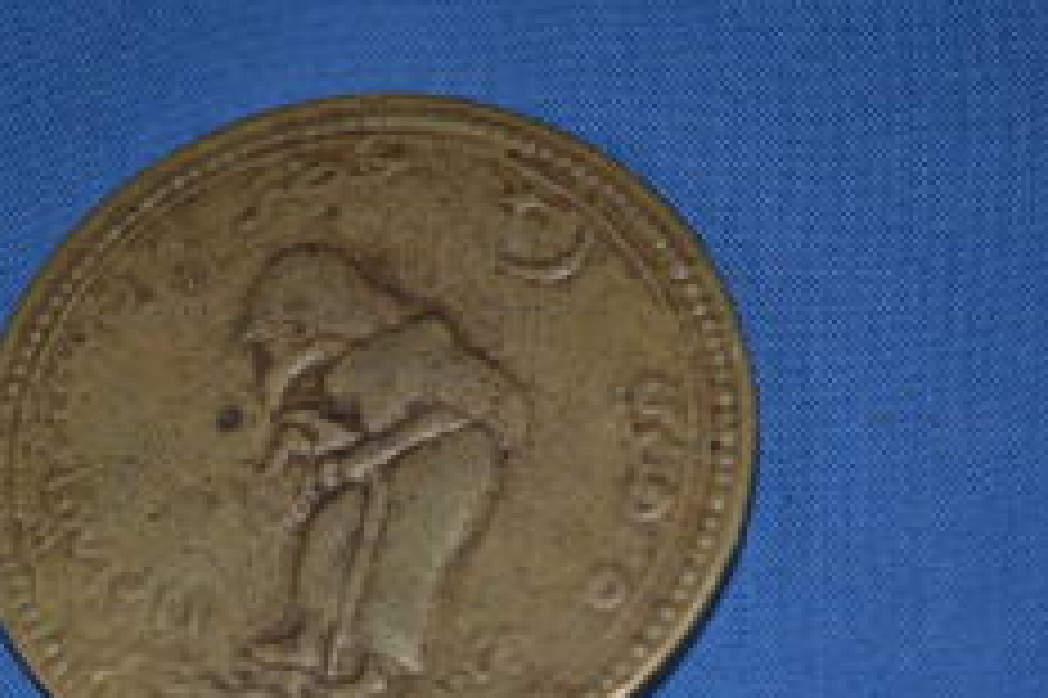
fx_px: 4127
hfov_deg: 14.5
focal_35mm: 142
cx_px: 391
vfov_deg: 9.6
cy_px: 556
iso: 280
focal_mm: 55
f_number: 5.6
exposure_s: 1/60
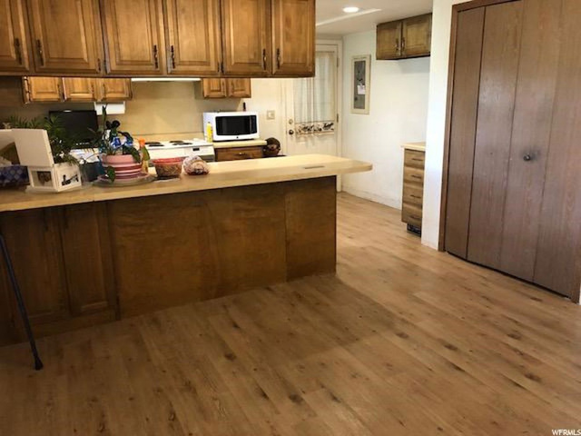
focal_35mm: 28
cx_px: 290
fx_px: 470
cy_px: 218
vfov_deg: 49.7
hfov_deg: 63.4
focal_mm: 3.99
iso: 64
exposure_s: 1/15
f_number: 1.8
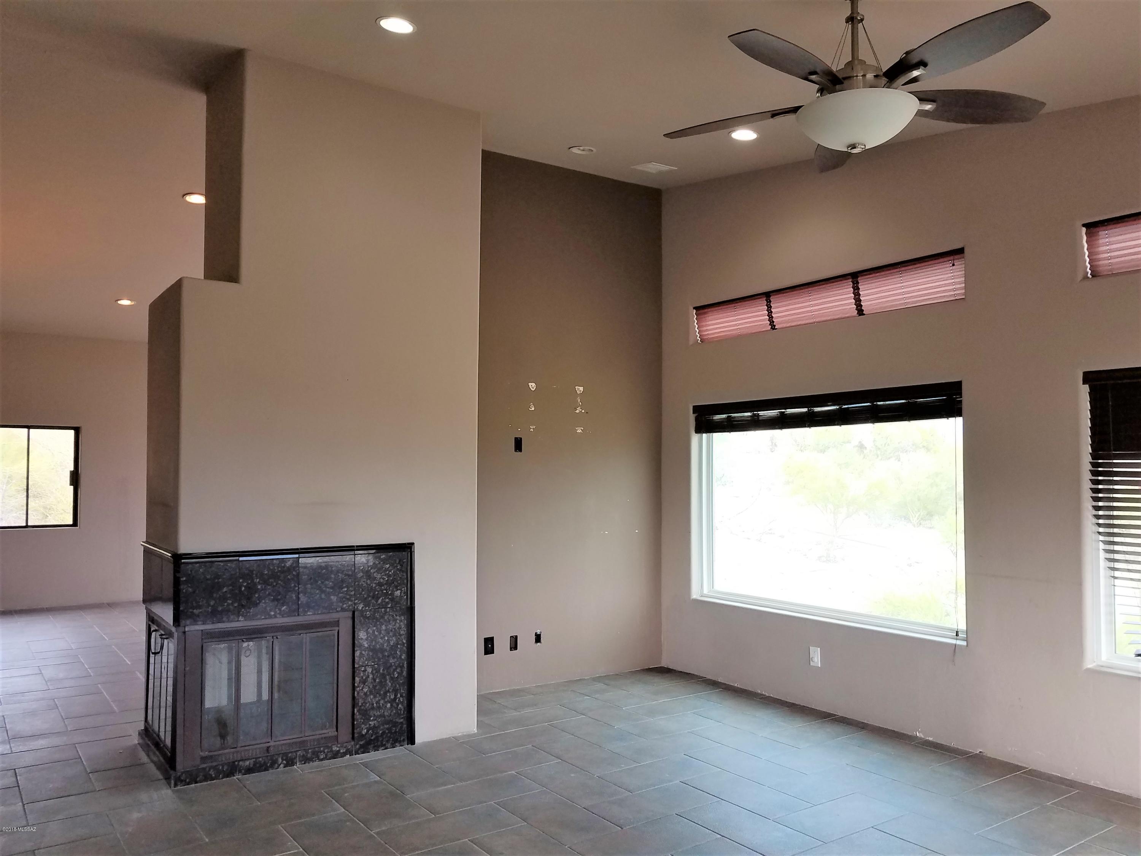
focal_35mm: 26
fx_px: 857
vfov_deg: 53.1
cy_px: 428
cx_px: 570
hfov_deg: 67.3
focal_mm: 4.2
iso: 50
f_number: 1.7
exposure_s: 1/120
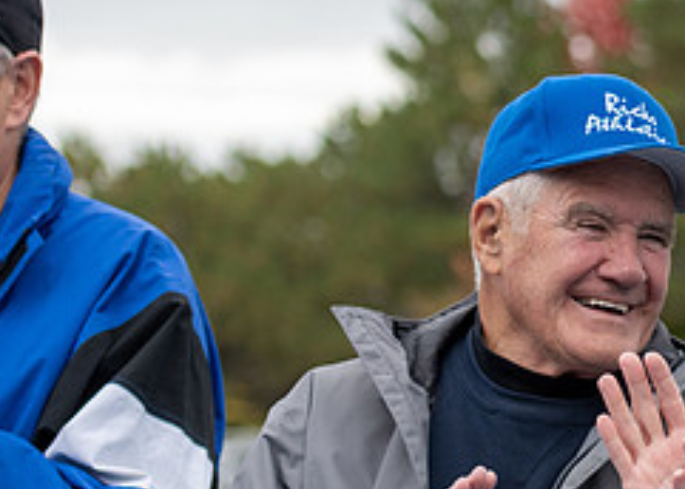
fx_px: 5854
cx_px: 1163
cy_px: 574
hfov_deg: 6.6
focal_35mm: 301
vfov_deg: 4.8
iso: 125
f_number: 2.8
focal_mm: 70
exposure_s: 1/800
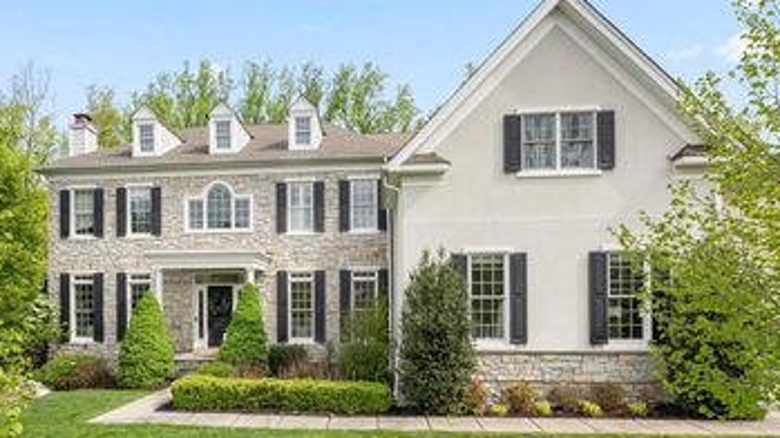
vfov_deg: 53.2
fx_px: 434
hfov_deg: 83.3
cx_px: 331
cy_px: 263
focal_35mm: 21
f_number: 10
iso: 640
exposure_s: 1/640
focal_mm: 14
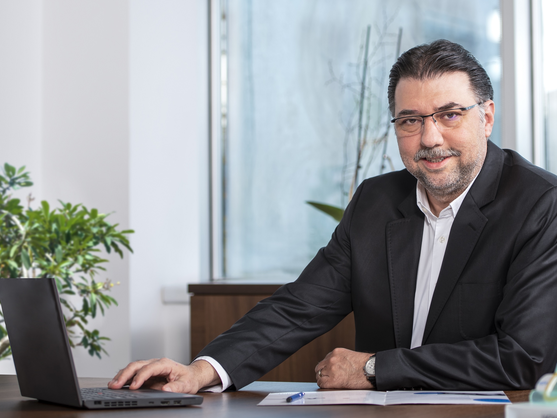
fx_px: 1513
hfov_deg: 20.8
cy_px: 183
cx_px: 364
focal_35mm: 94
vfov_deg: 15.7
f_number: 2.8
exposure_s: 1/160
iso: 100
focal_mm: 70
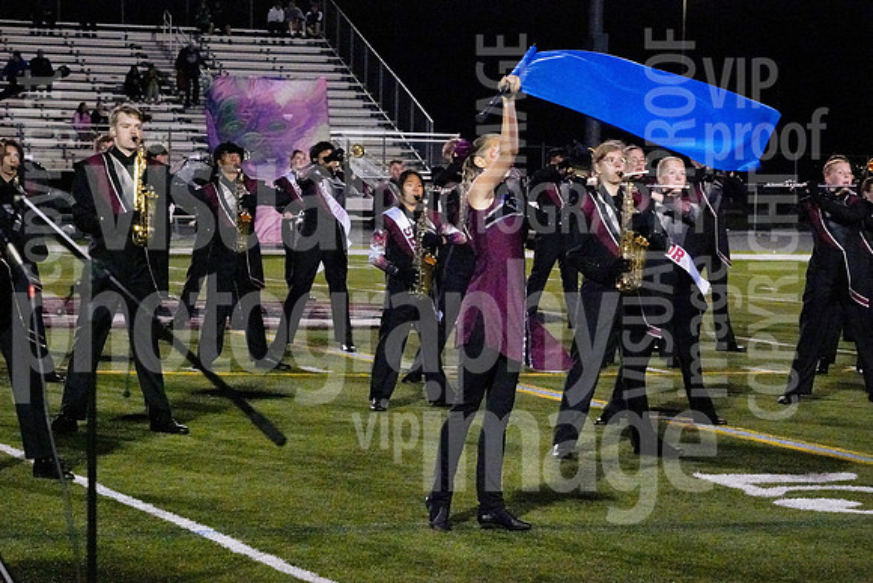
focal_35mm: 132
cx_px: 436
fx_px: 3202
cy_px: 292
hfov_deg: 15.5
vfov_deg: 10.4
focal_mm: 88
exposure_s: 1/800
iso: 16000
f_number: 8
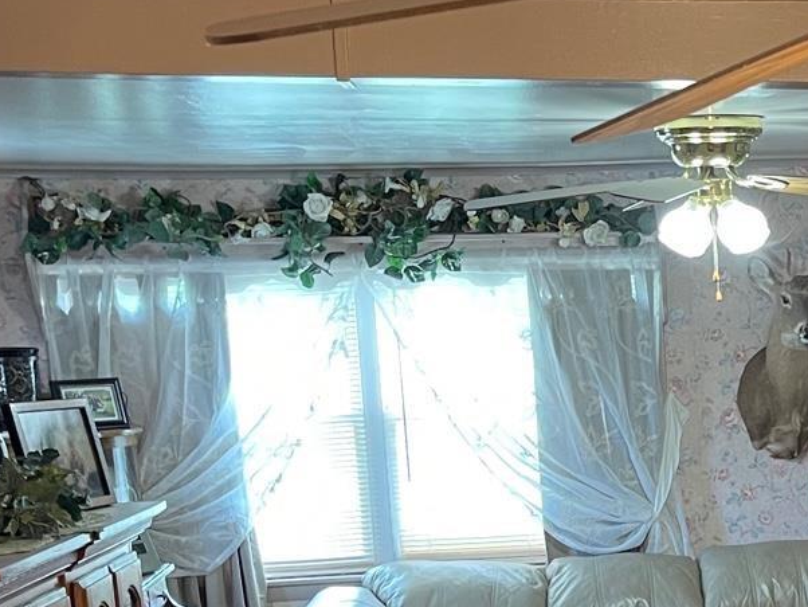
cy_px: 657
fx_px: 2032
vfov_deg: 16.5
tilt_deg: -11.7
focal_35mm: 87
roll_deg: +1.3
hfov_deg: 20.8
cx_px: 995
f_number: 1.6
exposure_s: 1/60
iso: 200
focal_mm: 5.1
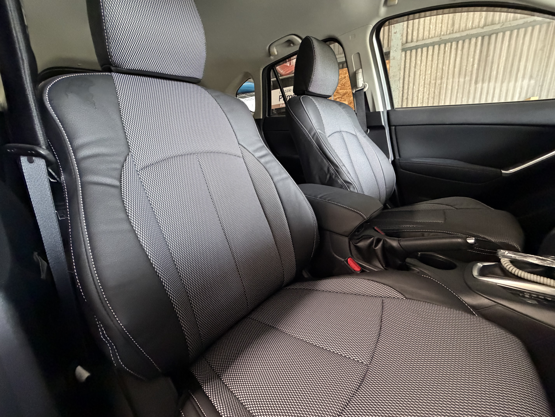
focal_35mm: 14
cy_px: 208
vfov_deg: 85.7
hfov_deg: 102.1
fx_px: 224
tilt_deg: -17.0
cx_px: 278
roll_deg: +5.8
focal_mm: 2.22
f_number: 2.2
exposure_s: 1/60
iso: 800
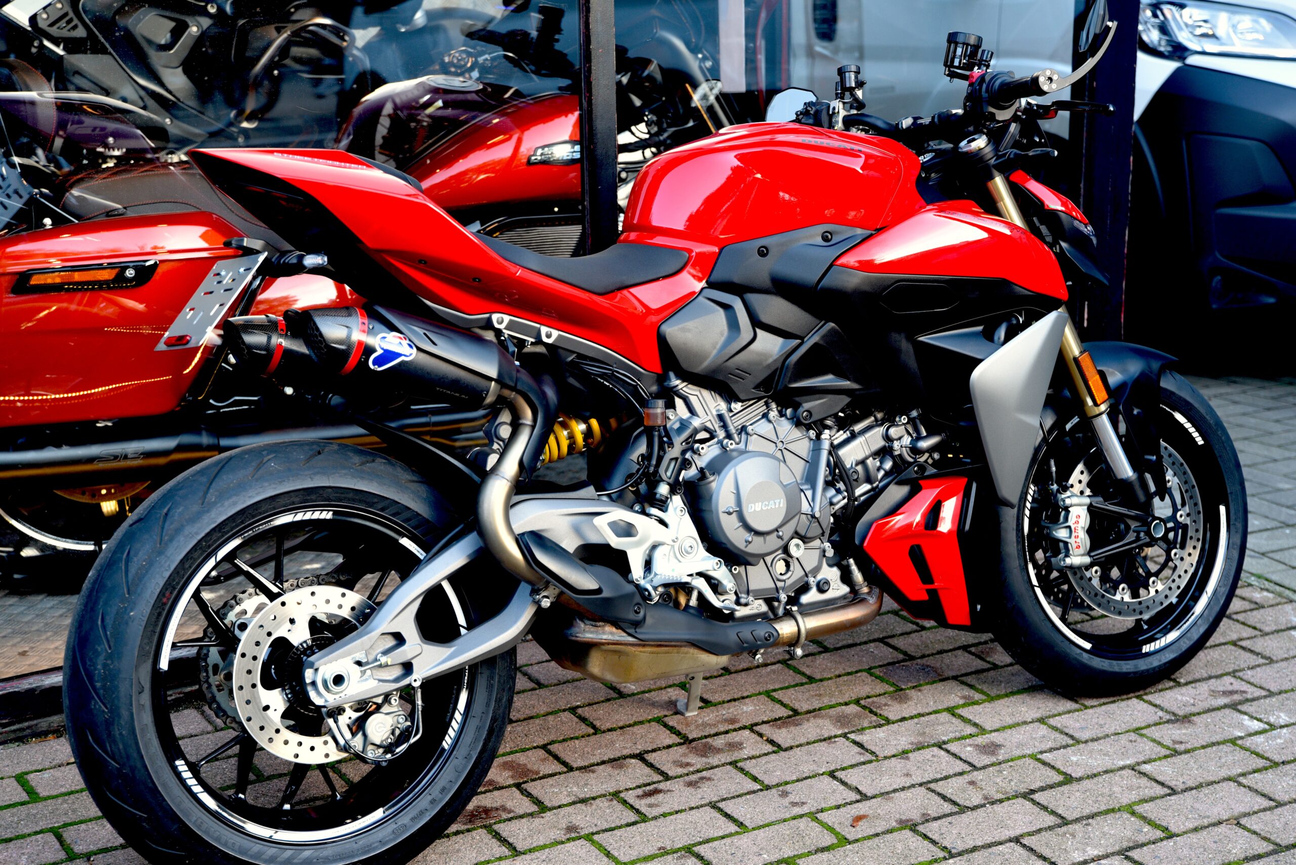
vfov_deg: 22.6
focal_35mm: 60
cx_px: 648
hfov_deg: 33.4
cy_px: 432
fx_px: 2161
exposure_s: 1/80
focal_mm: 60
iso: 500
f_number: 4.5
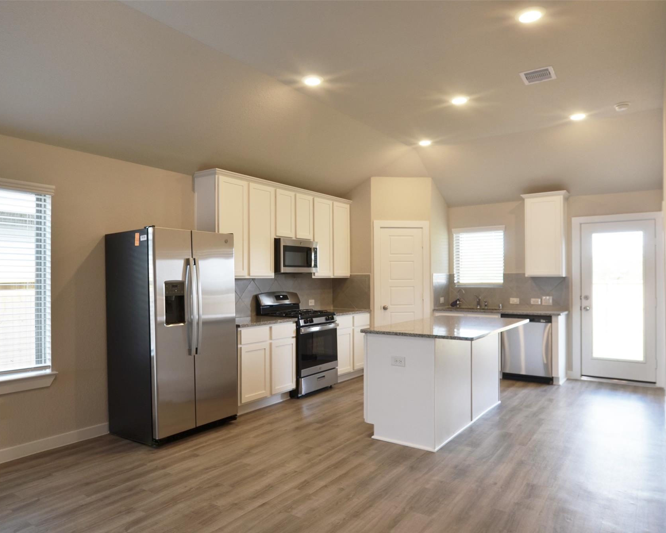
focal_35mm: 24
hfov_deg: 70.1
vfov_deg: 58.8
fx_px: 473
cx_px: 299
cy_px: 269
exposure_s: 1/50
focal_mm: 14
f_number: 3.5
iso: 100
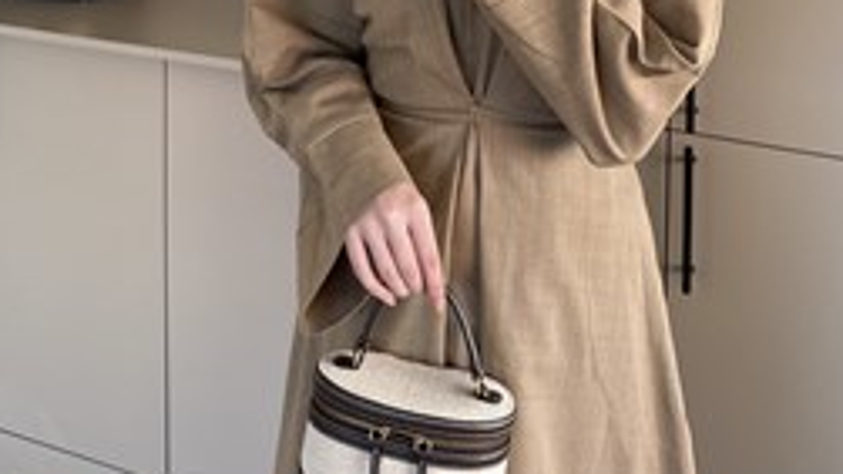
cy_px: -22
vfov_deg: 26.0
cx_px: 457
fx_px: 961
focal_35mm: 43
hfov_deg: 47.3
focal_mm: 6.76
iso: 125
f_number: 1.78
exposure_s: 1/121
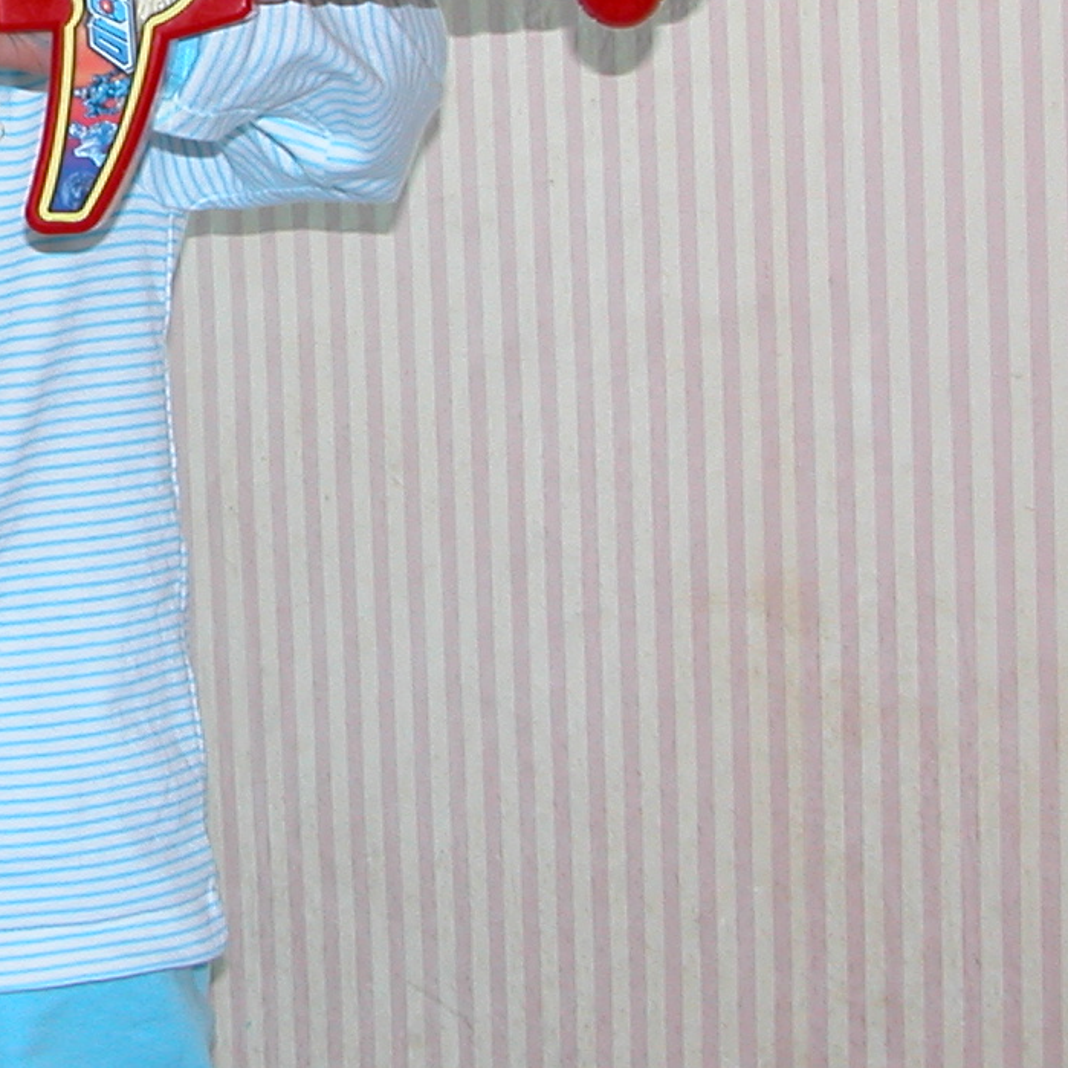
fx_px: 3840
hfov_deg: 15.2
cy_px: 43
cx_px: -238
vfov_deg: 15.6
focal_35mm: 110
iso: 100
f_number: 2.8
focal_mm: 8.9
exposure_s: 1/30
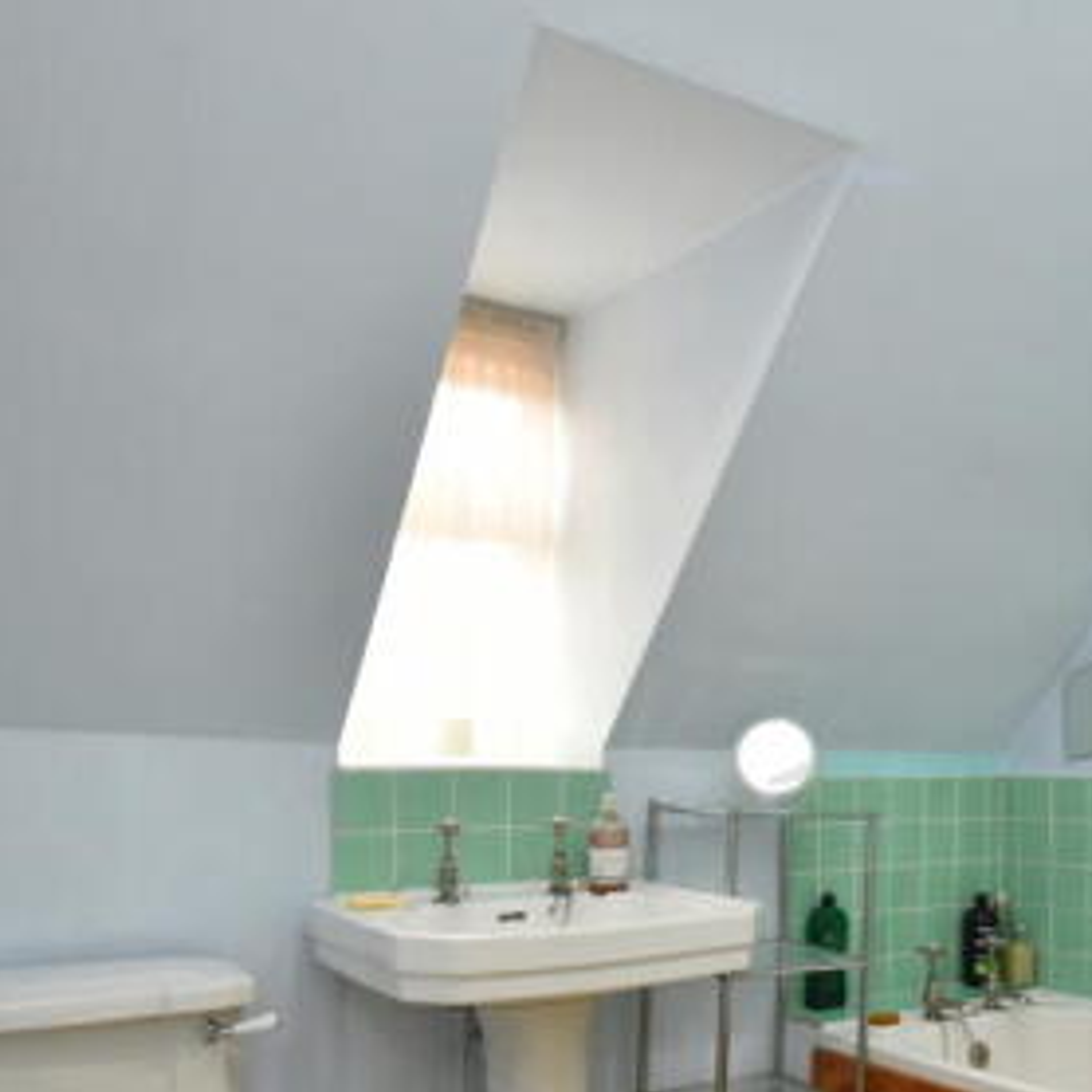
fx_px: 1071
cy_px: 760
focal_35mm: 30
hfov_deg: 51.5
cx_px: 835
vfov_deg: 52.6
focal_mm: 10
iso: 800
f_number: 4.5
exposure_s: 1/160
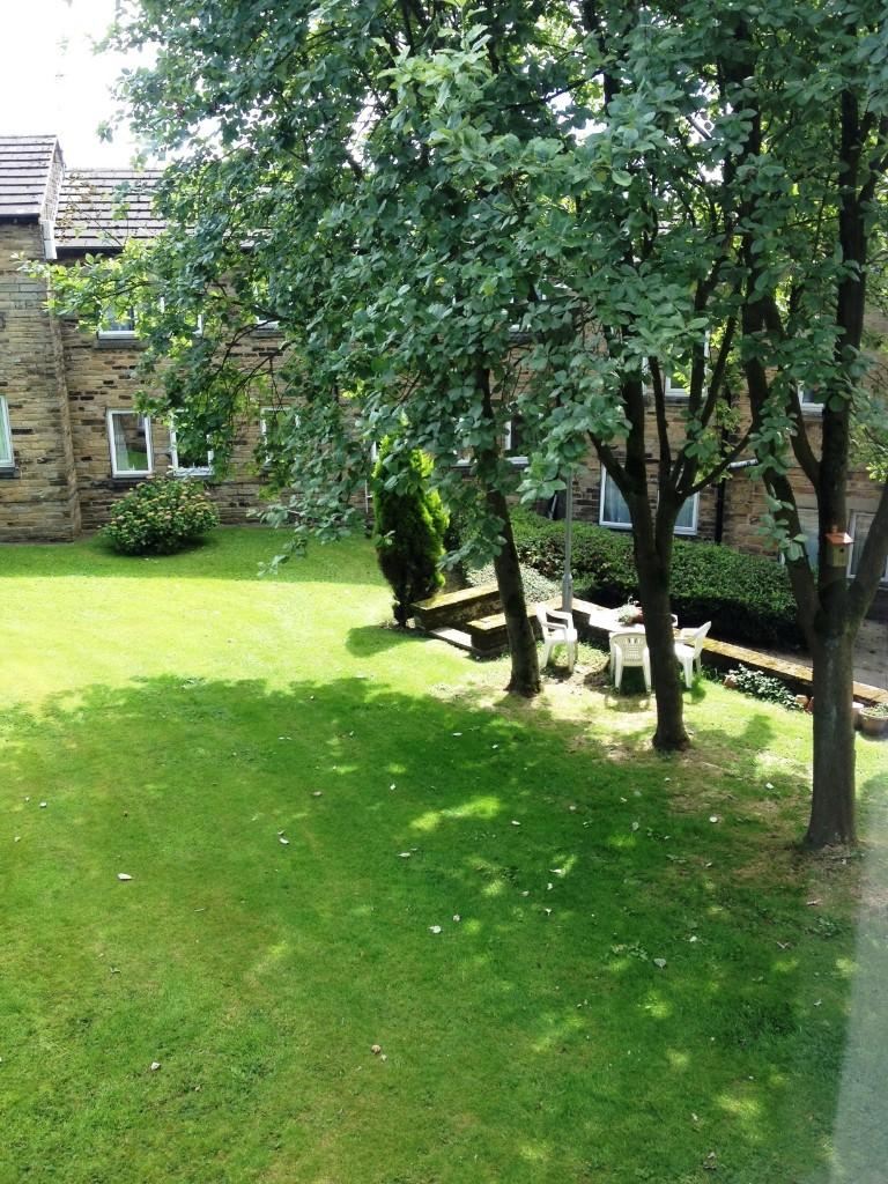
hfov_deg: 40.7
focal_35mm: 35
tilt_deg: -16.2
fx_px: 1197
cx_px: 444
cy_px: 592
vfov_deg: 52.6
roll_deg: -0.5
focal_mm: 4.28
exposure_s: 1/223
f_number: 2.4
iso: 50
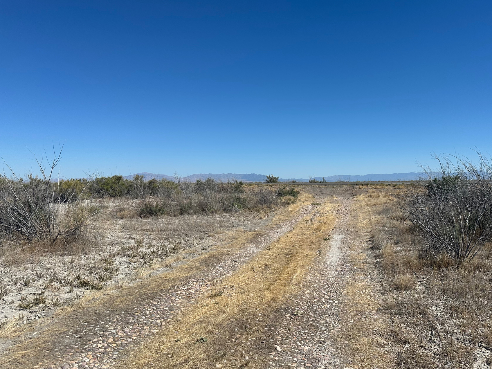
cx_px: 286
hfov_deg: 61.3
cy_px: 206
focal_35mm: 29
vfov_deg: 48.1
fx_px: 412
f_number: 1.78
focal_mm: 6.86
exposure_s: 1/8197
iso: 80
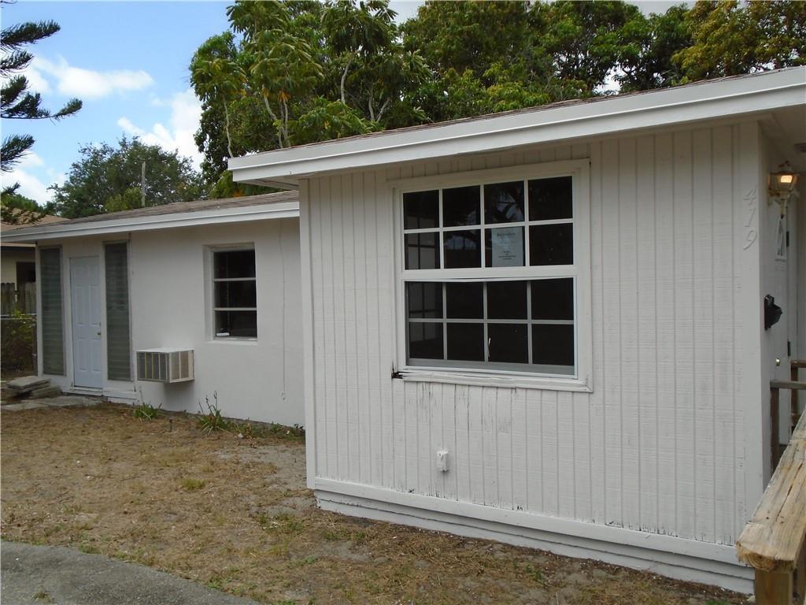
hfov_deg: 58.4
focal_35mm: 31
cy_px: 302
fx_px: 722
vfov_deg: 45.4
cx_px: 403
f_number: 3.5
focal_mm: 5.5
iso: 100
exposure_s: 1/800
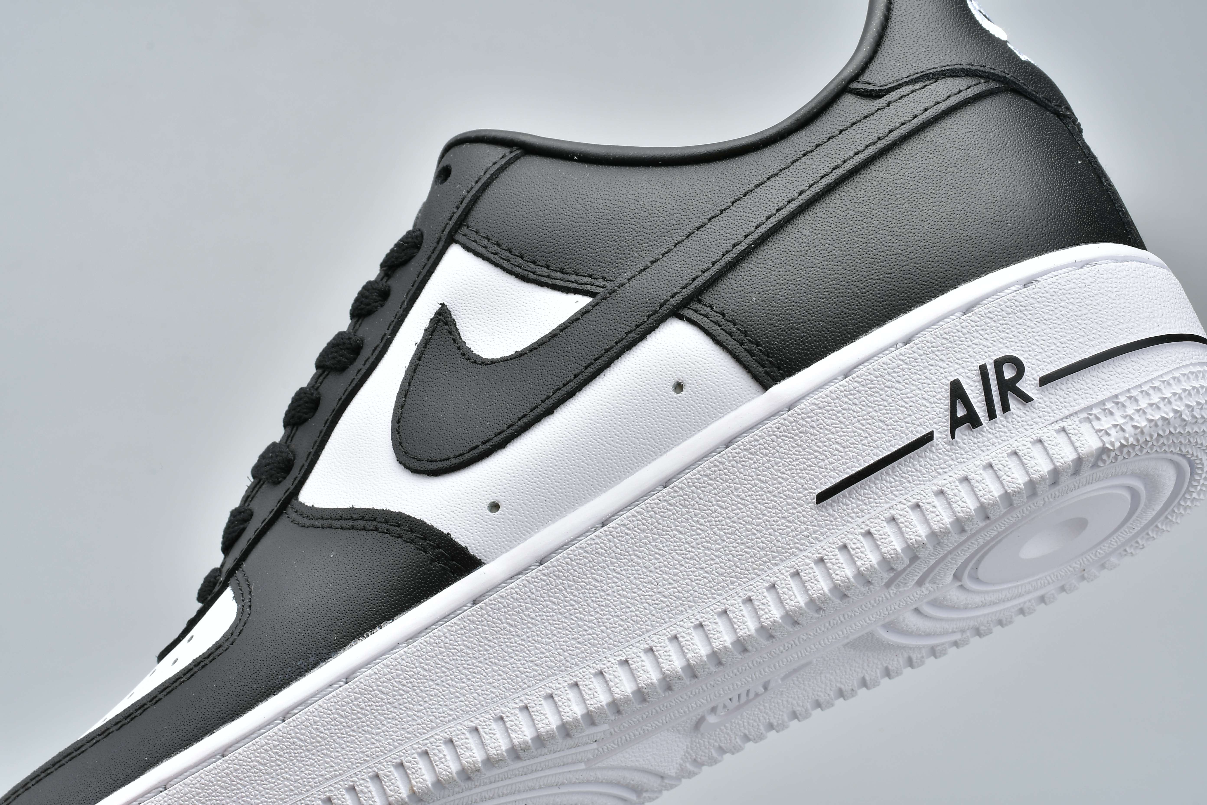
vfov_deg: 18.2
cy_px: 402
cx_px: 604
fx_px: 2514
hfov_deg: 27.0
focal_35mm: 75
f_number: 16
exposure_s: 1/100
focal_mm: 50
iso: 100
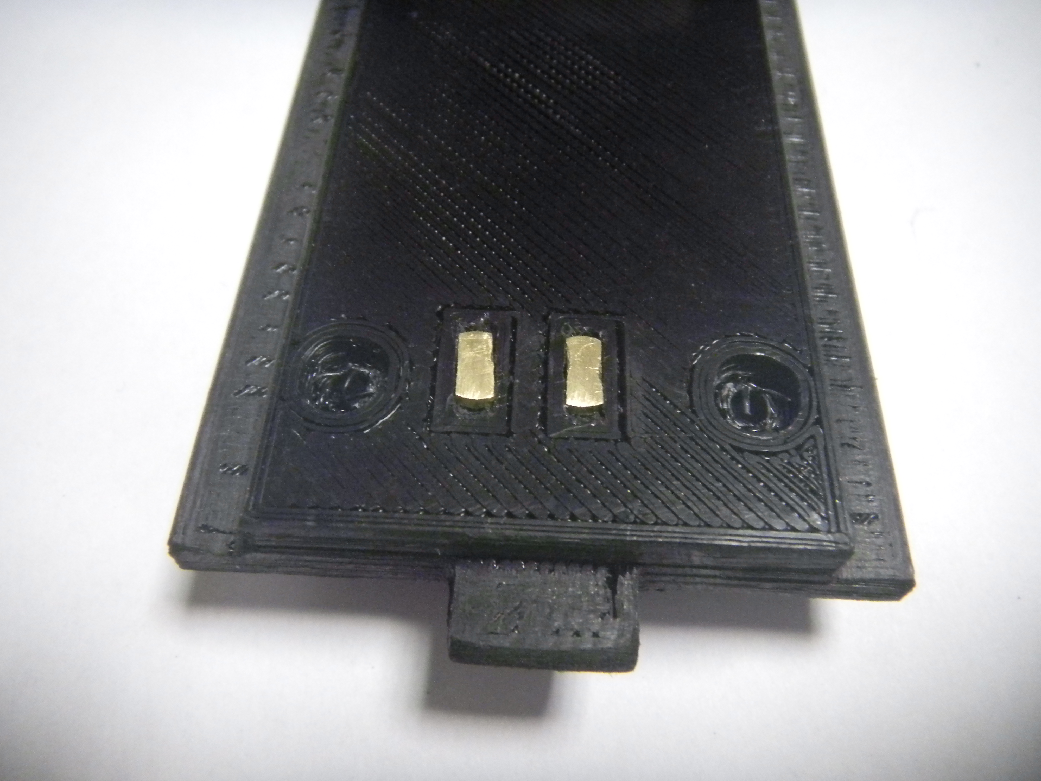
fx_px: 842
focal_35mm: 28
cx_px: 520
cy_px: 390
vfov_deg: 49.7
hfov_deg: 63.4
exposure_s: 1/34.5
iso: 800
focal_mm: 5
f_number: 3.9
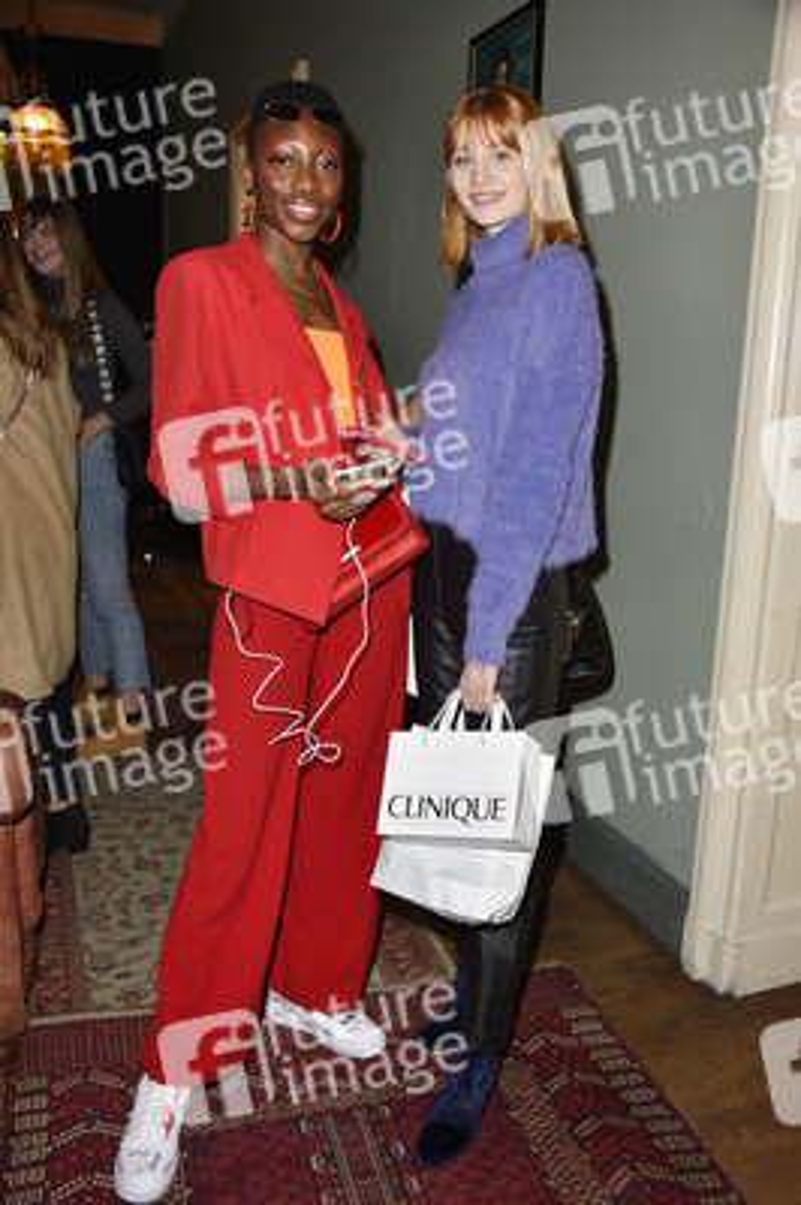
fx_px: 1070
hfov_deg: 41.0
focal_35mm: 32
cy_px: 602
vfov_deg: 58.8
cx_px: 400
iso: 1000
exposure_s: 1/100
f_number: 5.6
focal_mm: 32
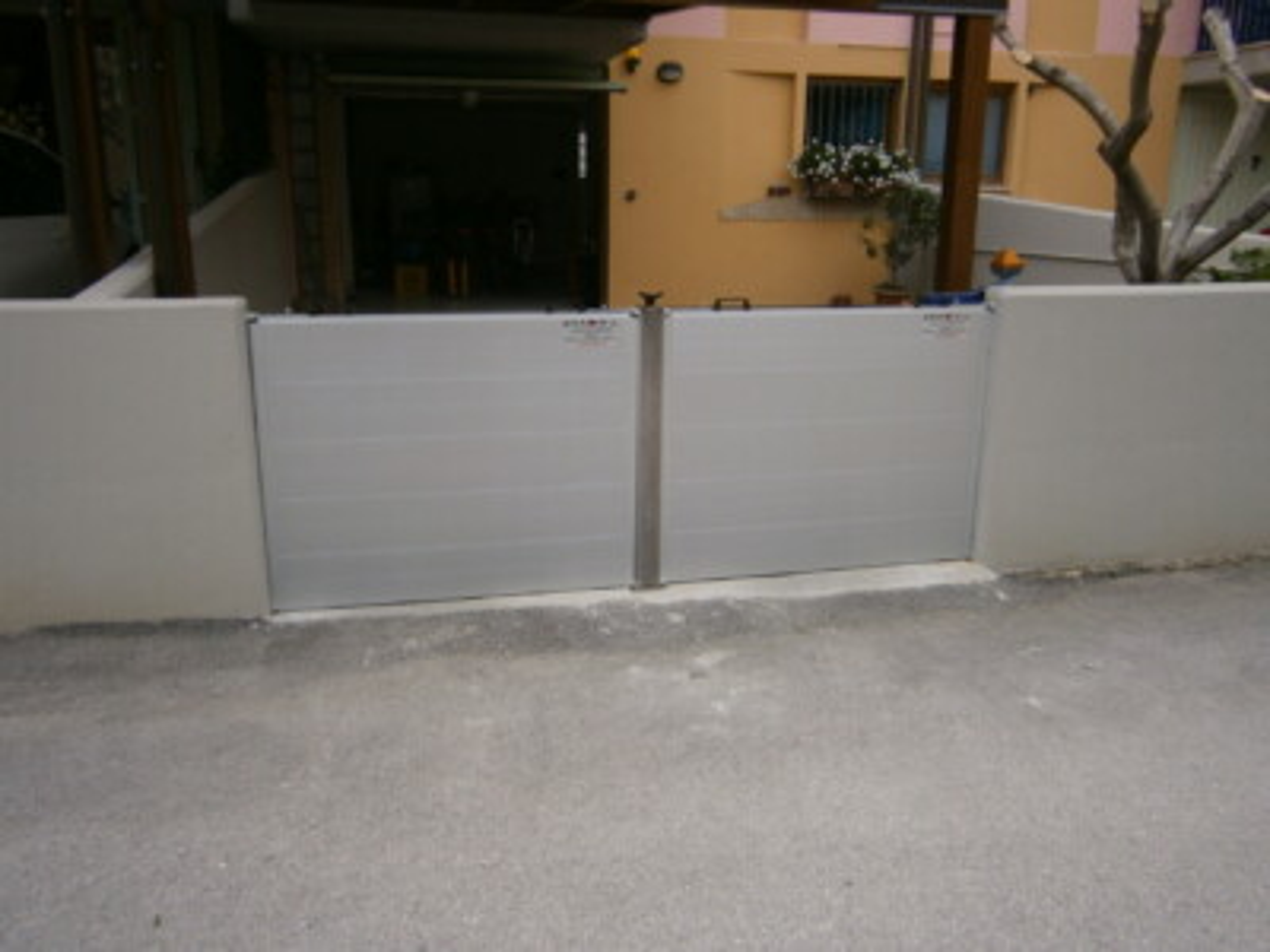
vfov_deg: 53.1
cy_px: 476
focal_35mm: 26
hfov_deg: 67.3
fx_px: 954
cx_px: 635
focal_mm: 4.7
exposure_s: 1/500
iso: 80
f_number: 2.8
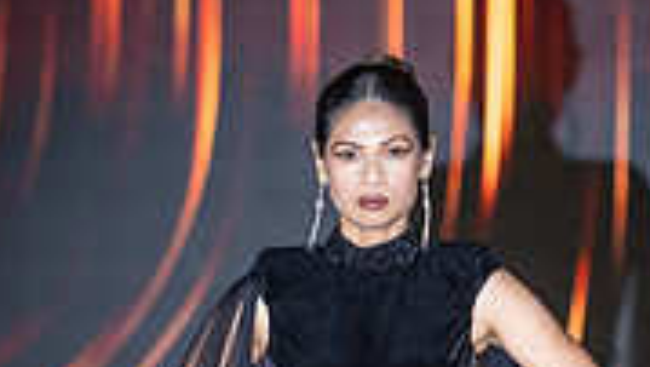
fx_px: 7037
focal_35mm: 408
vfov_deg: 3.0
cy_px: 658
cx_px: 410
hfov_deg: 5.3
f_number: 2.8
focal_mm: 155
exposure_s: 1/250
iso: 1600
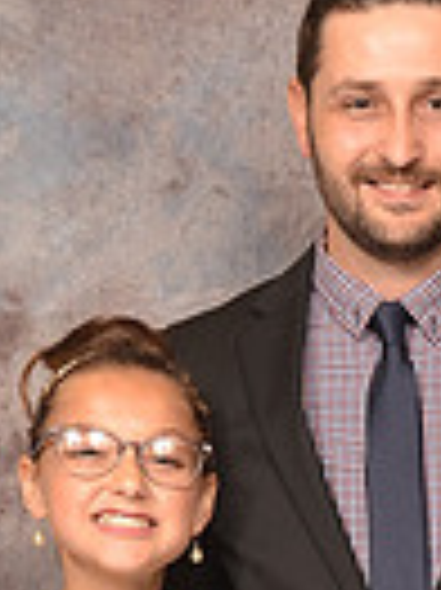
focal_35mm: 153
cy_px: 923
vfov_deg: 12.2
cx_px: 392
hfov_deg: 9.6
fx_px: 2603
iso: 200
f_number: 5.6
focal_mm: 24
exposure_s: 1/60
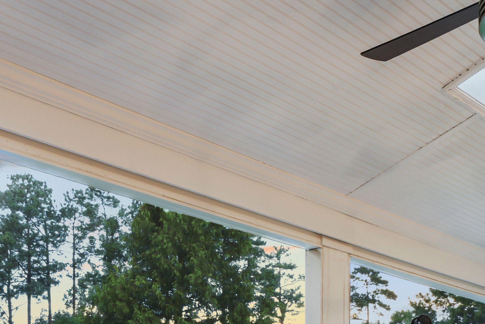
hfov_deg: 35.4
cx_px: 368
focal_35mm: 55
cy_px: 470
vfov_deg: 21.2
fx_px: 741
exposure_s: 1/1.67
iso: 400
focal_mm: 16
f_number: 8
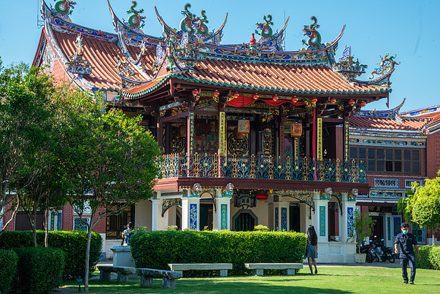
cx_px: 217
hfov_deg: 23.3
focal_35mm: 87
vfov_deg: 15.6
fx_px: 1068
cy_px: 151
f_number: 19
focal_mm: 85
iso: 640
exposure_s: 1/90
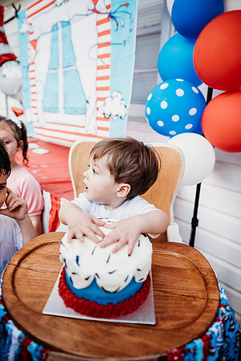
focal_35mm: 24
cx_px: 120
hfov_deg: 53.1
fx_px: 241
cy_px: 180
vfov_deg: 73.7
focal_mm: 24
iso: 400
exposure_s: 1/200
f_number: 2.5
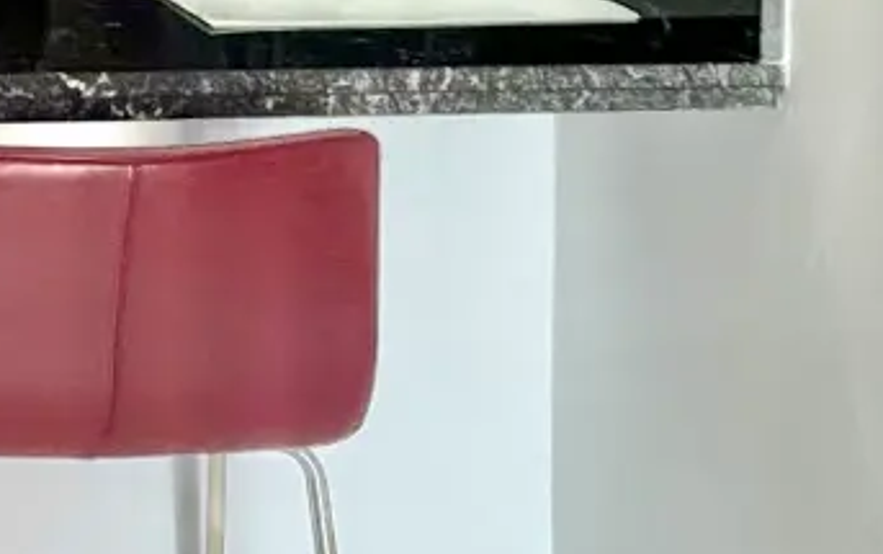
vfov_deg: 14.7
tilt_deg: -4.1
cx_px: -517
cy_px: -278
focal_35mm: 83
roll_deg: +0.5
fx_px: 1999
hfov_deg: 20.5
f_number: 2.2
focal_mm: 2.22
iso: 250
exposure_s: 1/120
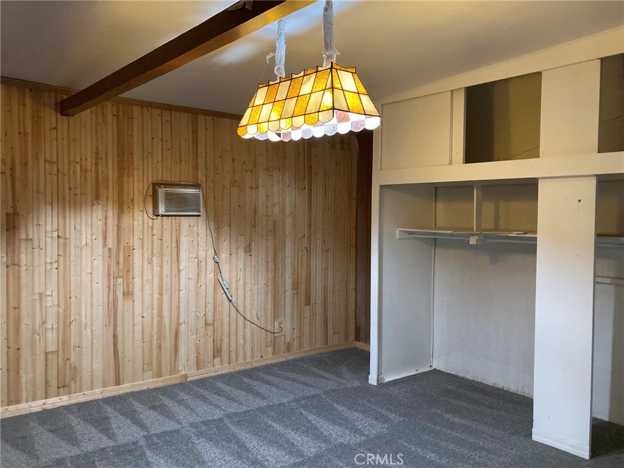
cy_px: 234
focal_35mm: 28
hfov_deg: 63.4
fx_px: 505
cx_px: 312
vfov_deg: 49.7
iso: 500
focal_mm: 3.99
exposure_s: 1/30
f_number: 1.8
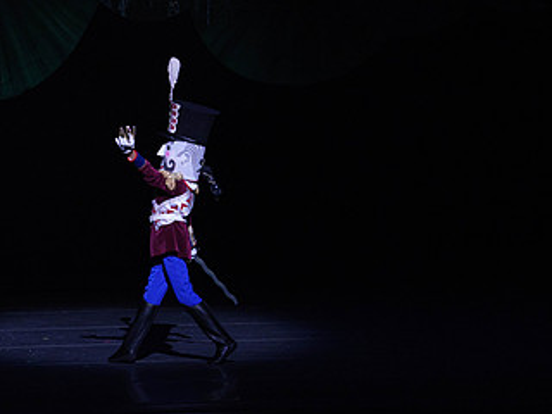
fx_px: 5565
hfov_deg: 5.7
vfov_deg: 4.3
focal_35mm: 349
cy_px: 97
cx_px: 141
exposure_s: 1/320
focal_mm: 200
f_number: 6.3
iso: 5000
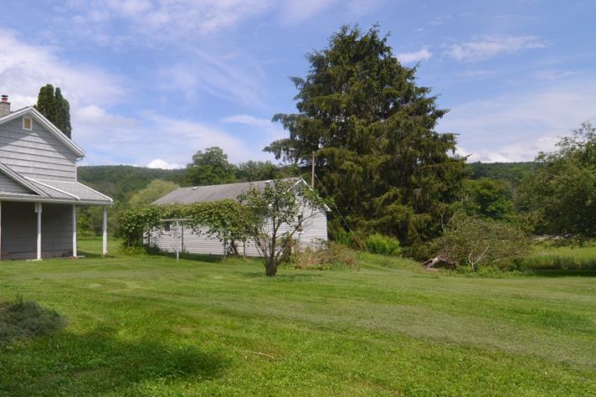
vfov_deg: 53.6
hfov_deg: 71.0
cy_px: 199
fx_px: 392
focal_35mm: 24
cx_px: 174
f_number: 8
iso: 100
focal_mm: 11
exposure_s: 1/250
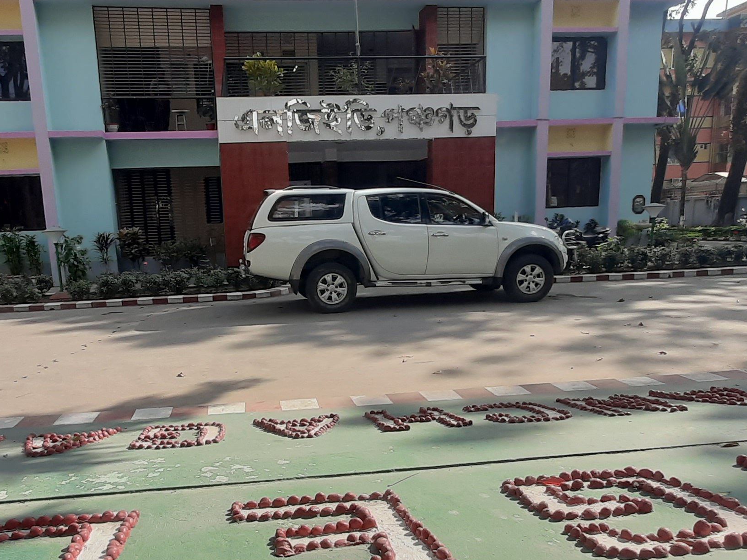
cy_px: 326
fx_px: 561
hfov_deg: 66.7
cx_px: 304
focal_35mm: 26
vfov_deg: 52.8
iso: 40
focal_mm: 1.42
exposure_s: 1/717
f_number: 2.2
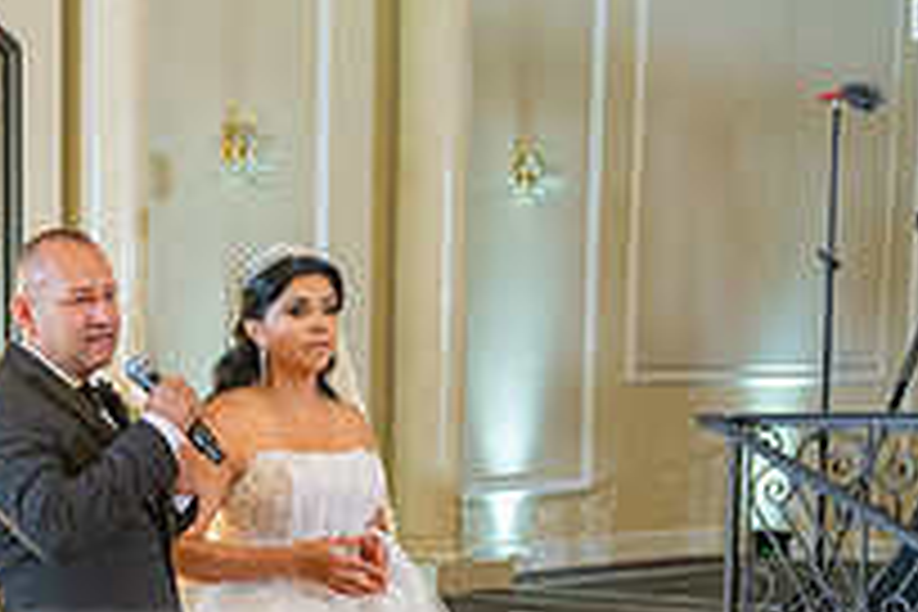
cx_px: -94
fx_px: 2320
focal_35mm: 91
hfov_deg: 21.2
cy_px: 718
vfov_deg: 14.6
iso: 800
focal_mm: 32
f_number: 4
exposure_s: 1/80
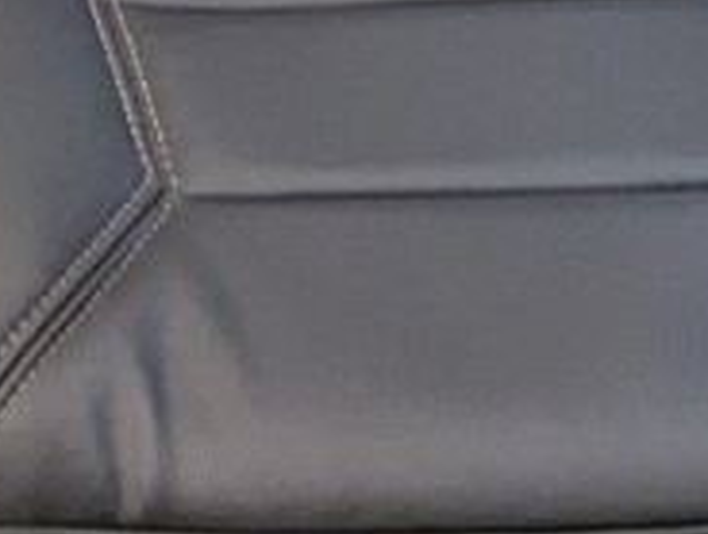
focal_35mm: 121
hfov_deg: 14.9
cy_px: -668
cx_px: -391
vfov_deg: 10.8
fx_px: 2481
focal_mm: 2.35
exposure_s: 1/28.6
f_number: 2.2
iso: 217
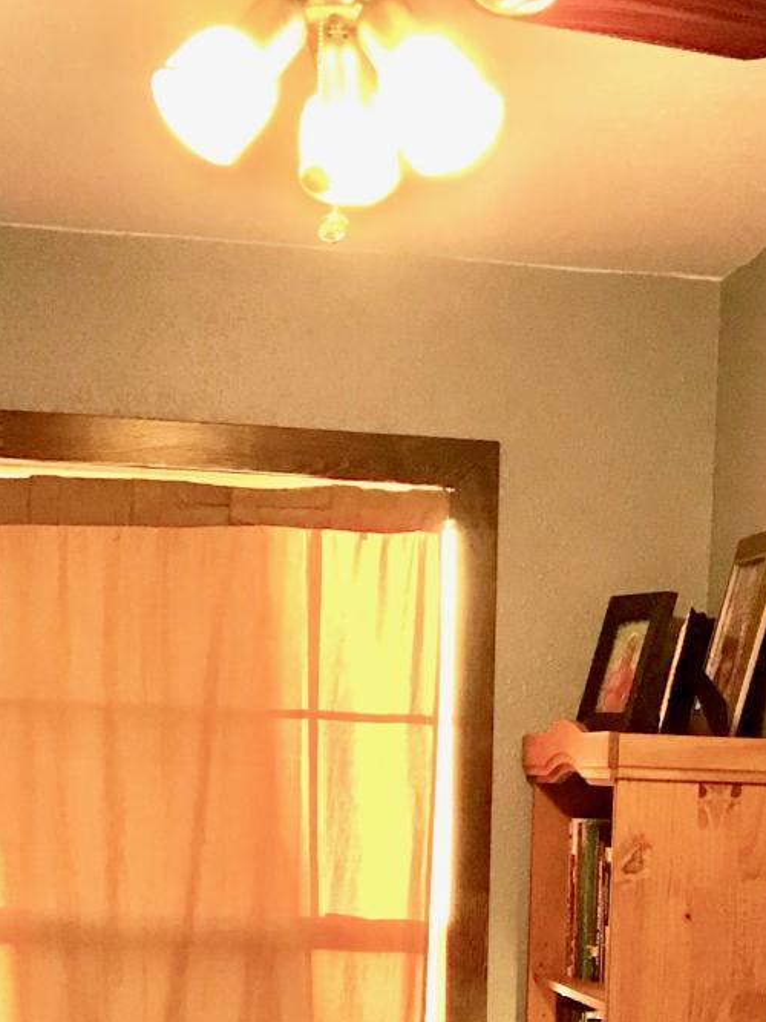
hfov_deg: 17.5
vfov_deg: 20.7
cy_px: 1407
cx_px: 532
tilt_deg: -13.1
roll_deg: -0.5
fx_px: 2479
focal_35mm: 84
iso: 100
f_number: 1.8
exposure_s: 1/15
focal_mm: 3.99
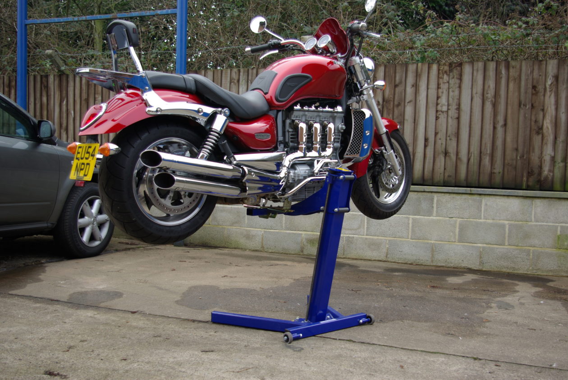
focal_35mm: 36
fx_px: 569
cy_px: 190
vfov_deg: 37.0
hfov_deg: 53.1
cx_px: 284
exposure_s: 1/60
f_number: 4.5
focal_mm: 24
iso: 100
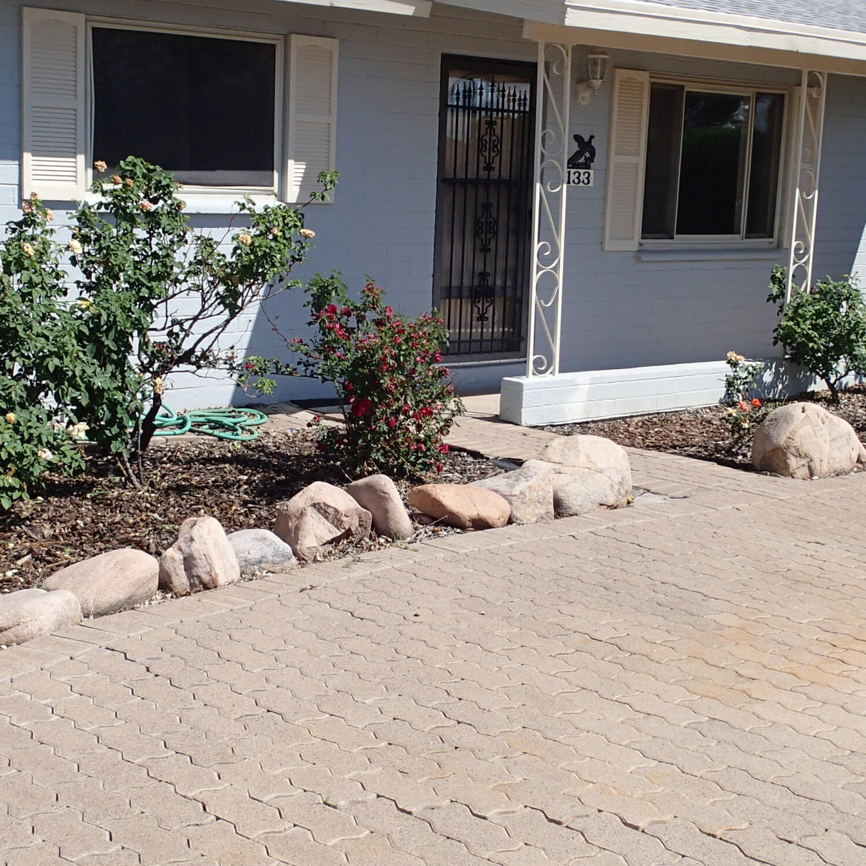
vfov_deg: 34.0
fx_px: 1415
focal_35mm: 50
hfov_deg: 33.9
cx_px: 350
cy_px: 461
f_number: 9
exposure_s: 1/160
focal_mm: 5.14
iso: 100
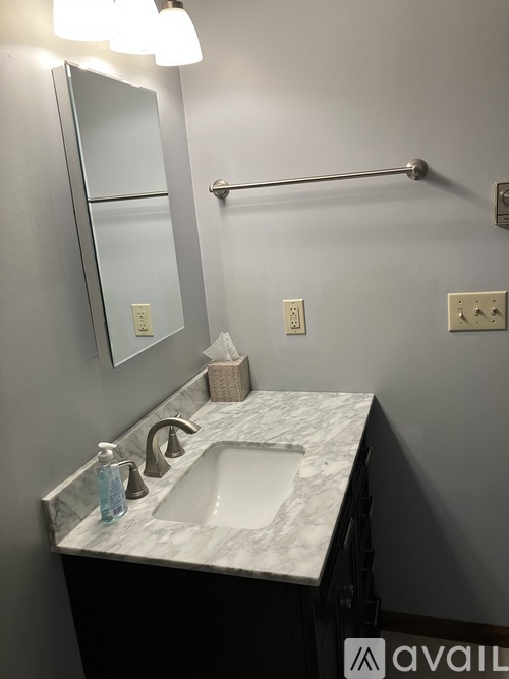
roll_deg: +5.0
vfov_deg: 63.5
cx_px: 254
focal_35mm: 28
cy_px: 340
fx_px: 549
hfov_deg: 49.7
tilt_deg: -14.3
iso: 80
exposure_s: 1/60
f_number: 1.8
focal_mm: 3.99
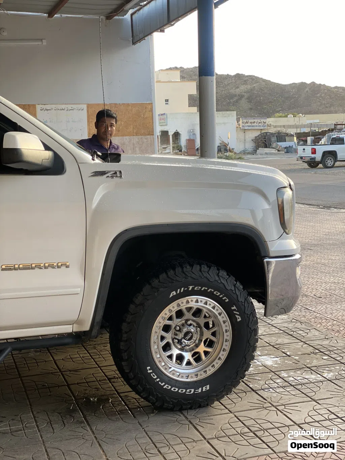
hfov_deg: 28.0
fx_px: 691
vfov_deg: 36.8
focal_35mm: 52
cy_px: 230
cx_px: 172
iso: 32
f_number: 2
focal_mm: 6
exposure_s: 1/122
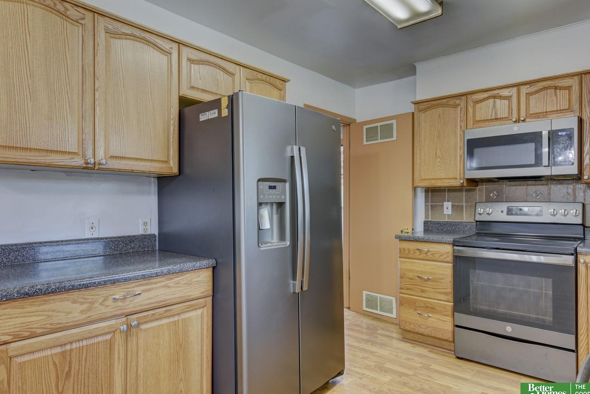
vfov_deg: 57.2
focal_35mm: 22
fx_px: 361
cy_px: 200
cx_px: 300
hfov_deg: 78.6
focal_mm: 14
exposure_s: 1/6
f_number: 8
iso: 400
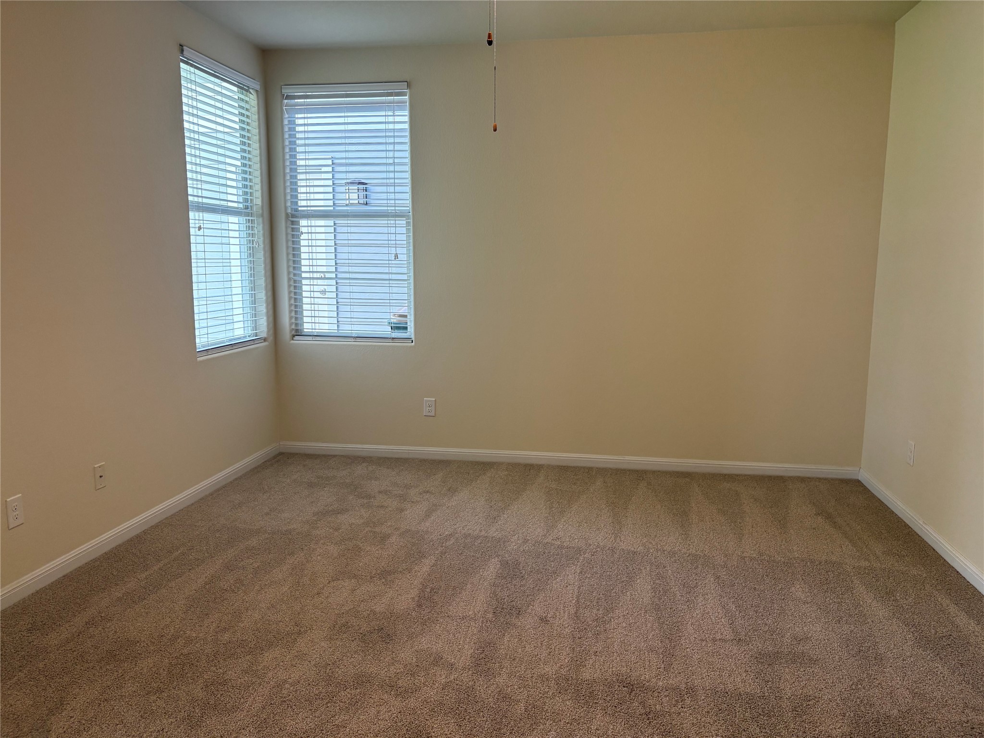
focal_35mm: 26
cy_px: 369
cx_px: 492
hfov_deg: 67.3
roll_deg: +0.1
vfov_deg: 53.1
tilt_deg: -7.5
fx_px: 739
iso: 160
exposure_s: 1/120
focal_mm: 5.96
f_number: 1.6
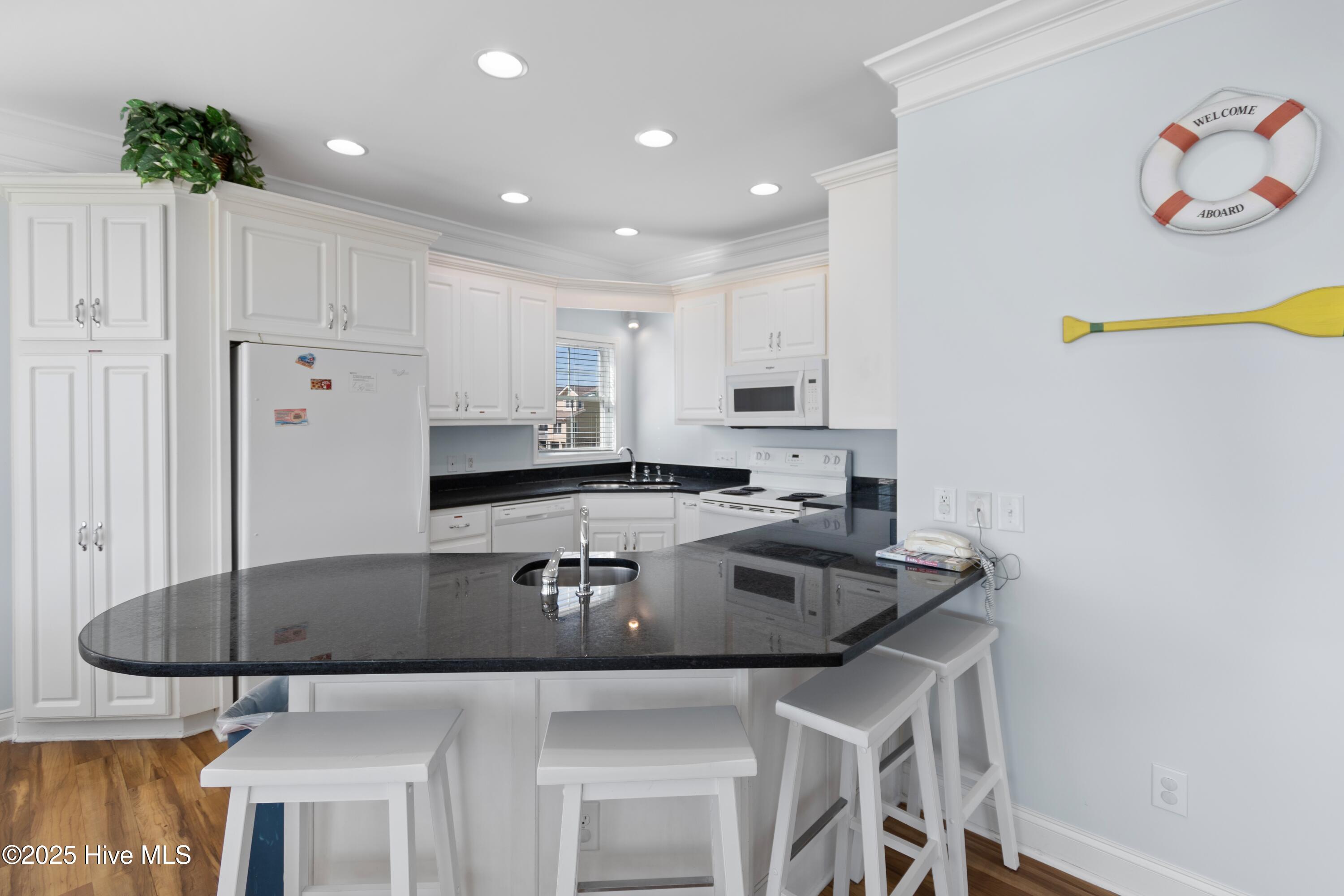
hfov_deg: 100.4
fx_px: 560
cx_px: 672
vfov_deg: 77.3
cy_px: 448
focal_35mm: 15
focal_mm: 10
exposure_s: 1/30
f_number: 4.5
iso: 100
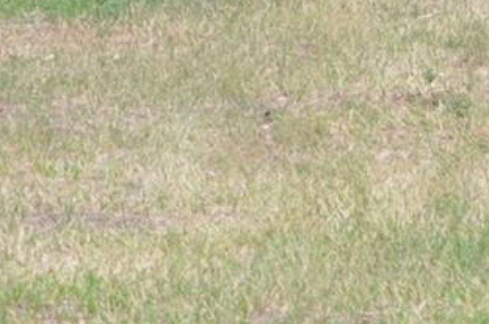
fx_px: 5731
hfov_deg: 4.9
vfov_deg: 3.2
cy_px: -304
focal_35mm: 423
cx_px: 415
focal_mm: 55
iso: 360
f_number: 5.6
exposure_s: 1/125
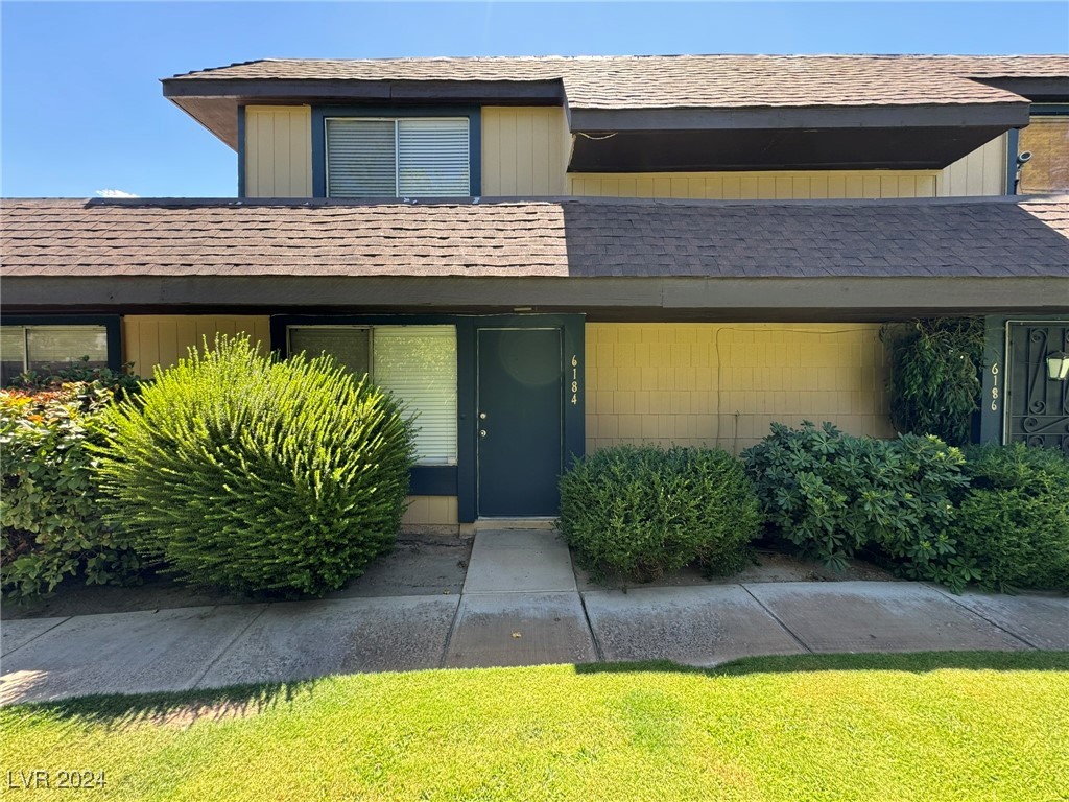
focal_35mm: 14
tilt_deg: -3.1
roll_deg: +0.0
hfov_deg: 102.1
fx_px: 432
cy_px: 401
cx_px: 534
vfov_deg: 85.7
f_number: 2.2
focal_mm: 2.22
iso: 40
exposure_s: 1/194
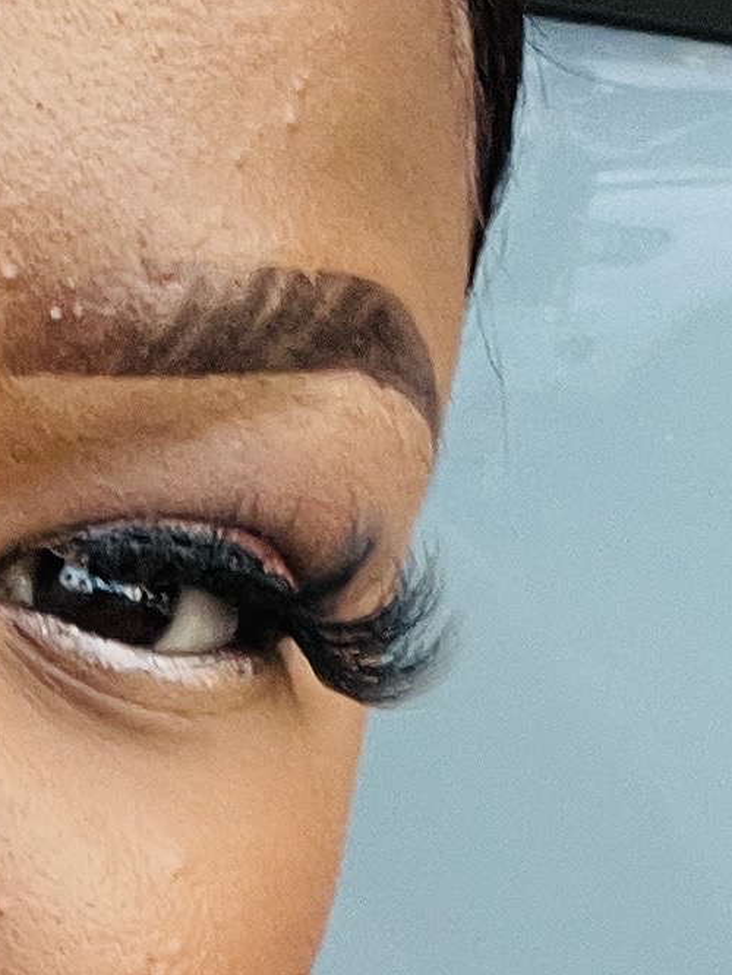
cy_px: 1236
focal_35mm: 139
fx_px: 3917
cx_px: -384
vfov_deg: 13.7
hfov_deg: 10.3
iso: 100
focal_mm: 2.71
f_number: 2.2
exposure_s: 1/60
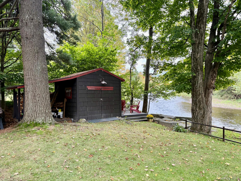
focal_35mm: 26
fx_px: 181
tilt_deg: -0.4
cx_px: 120
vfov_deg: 53.1
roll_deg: -1.3
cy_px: 90
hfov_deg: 67.3
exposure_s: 1/242
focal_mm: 5.96
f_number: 1.6
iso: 64
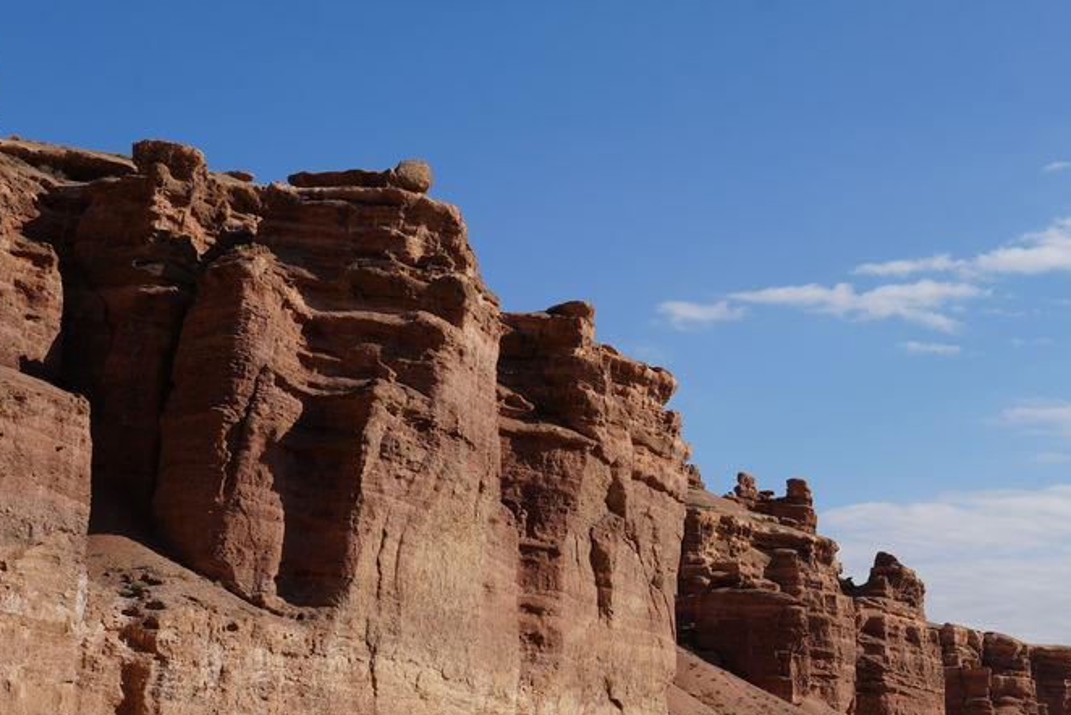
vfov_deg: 23.2
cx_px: 1037
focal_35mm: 58
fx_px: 1726
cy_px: 525
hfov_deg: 32.1
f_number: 10
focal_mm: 24
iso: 100
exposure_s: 1/250
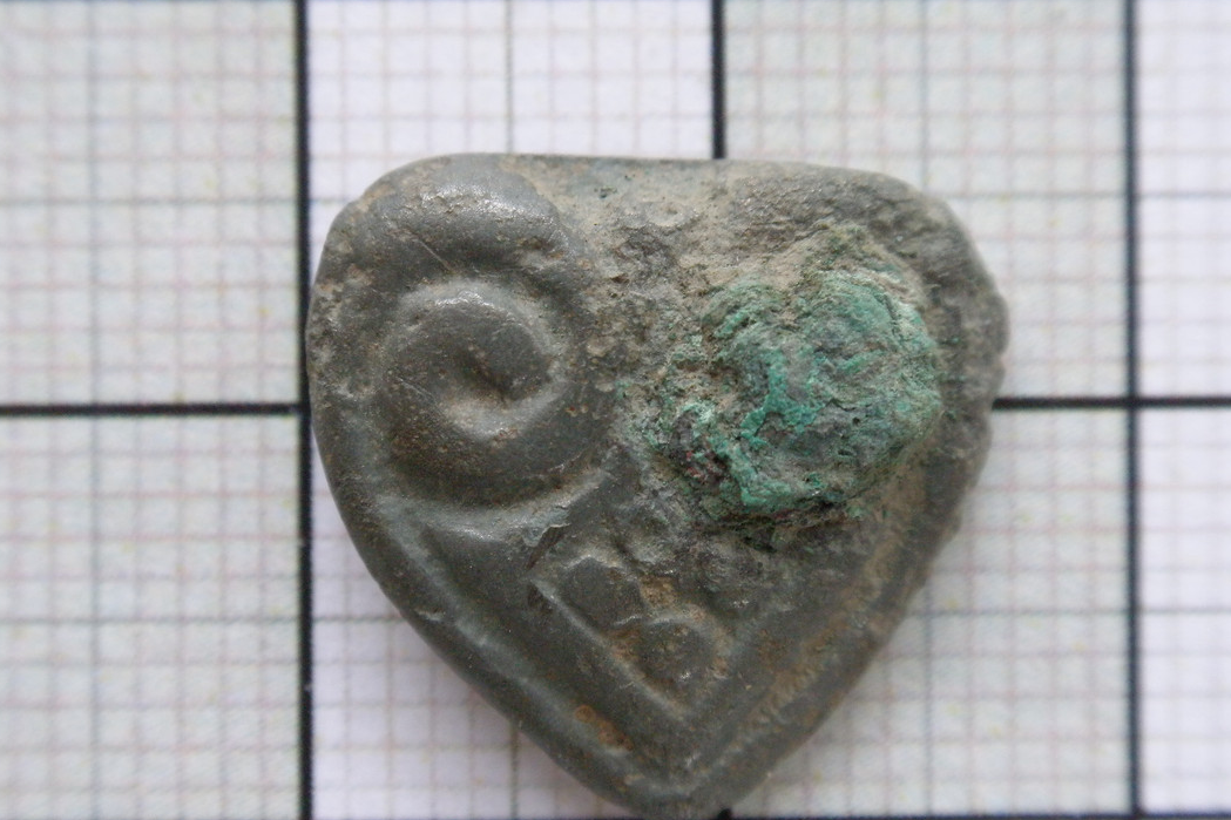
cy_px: 448
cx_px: 613
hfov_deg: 36.3
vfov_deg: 24.6
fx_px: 1880
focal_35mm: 55
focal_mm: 9.1
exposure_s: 1/30
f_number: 4.3
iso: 200
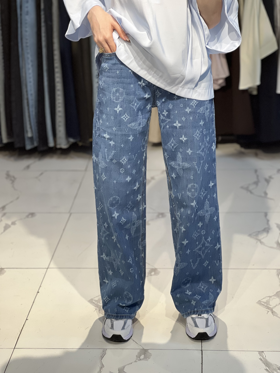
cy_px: 186
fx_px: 830
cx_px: 140
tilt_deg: -18.8
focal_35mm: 77
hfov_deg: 19.1
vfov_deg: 25.3
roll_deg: +2.0
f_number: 2.8
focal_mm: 9
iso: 125
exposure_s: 1/100
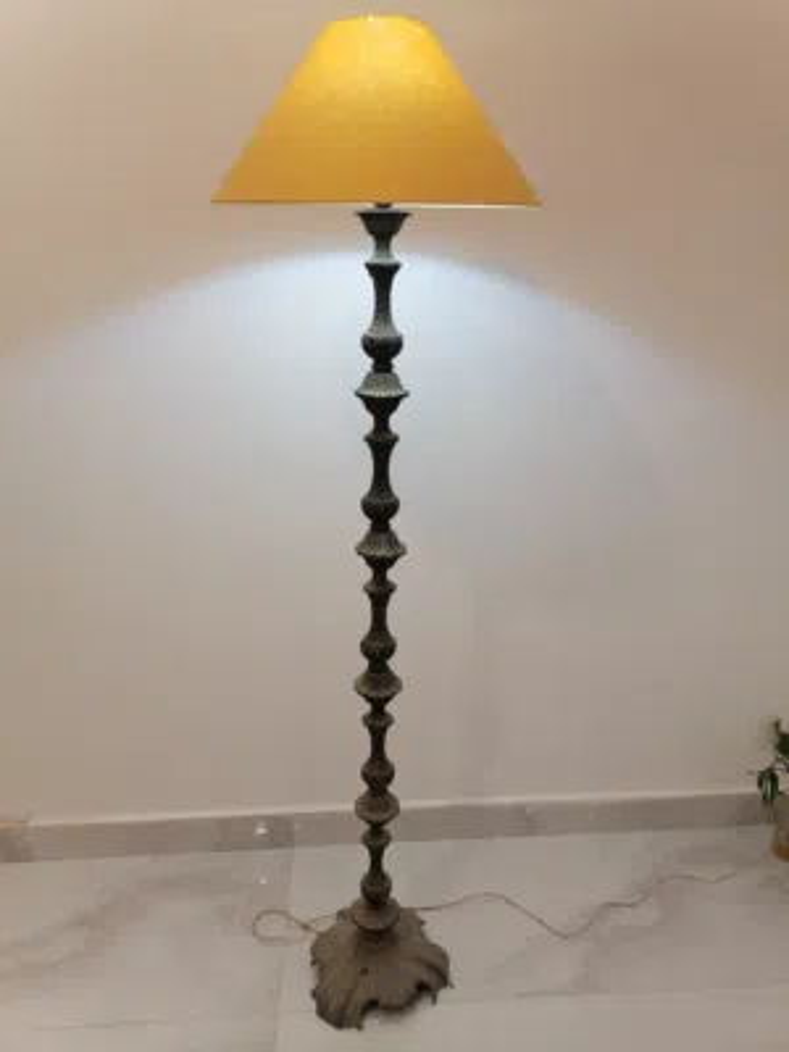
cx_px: 394
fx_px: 821
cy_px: 526
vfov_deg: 65.3
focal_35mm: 27
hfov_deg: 51.4
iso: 80
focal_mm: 5.3
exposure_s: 1/33.3
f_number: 1.8
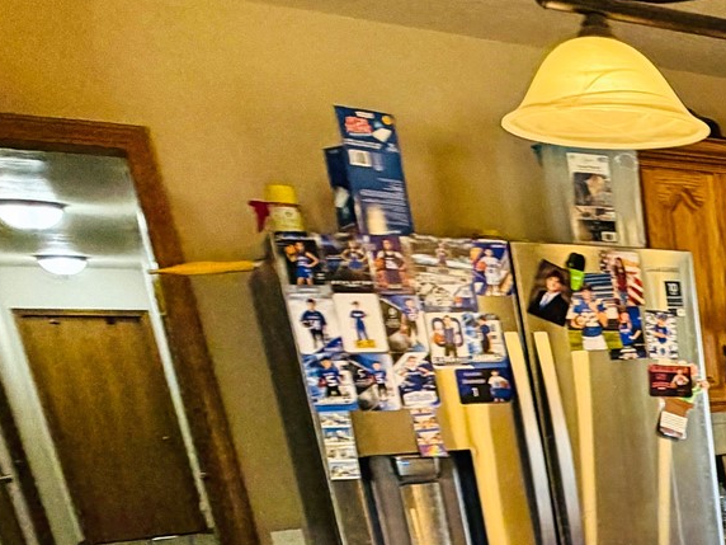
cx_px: 998
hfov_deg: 29.9
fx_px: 986
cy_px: 681
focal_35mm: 47
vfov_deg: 26.8
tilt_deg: -19.2
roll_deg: +1.0
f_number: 2.2
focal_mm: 2.22
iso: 250
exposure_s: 1/60
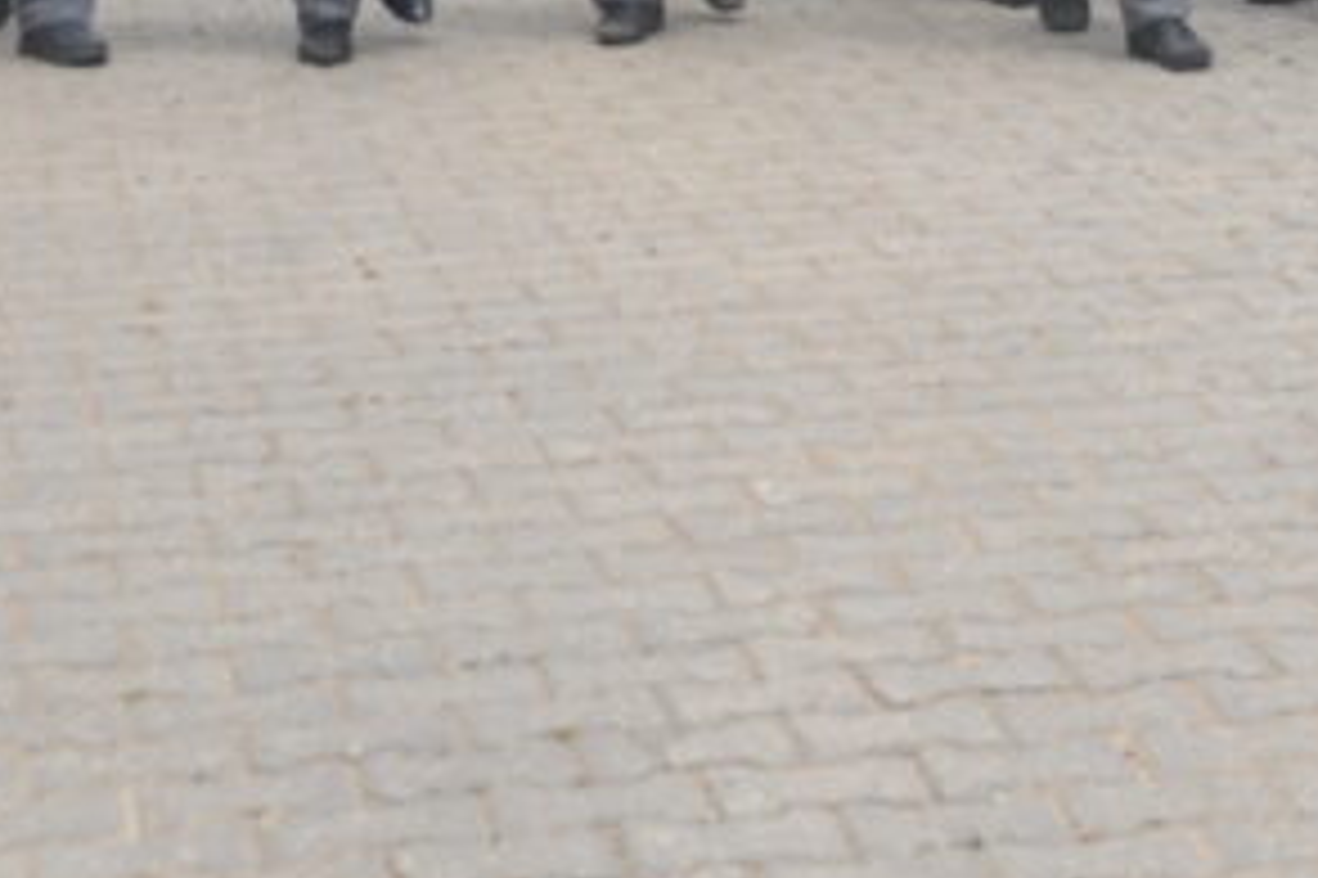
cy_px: -937
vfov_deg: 8.9
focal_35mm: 144
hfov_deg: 13.7
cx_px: 1700
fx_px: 5269
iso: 250
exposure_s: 1/1250
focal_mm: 22
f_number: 5
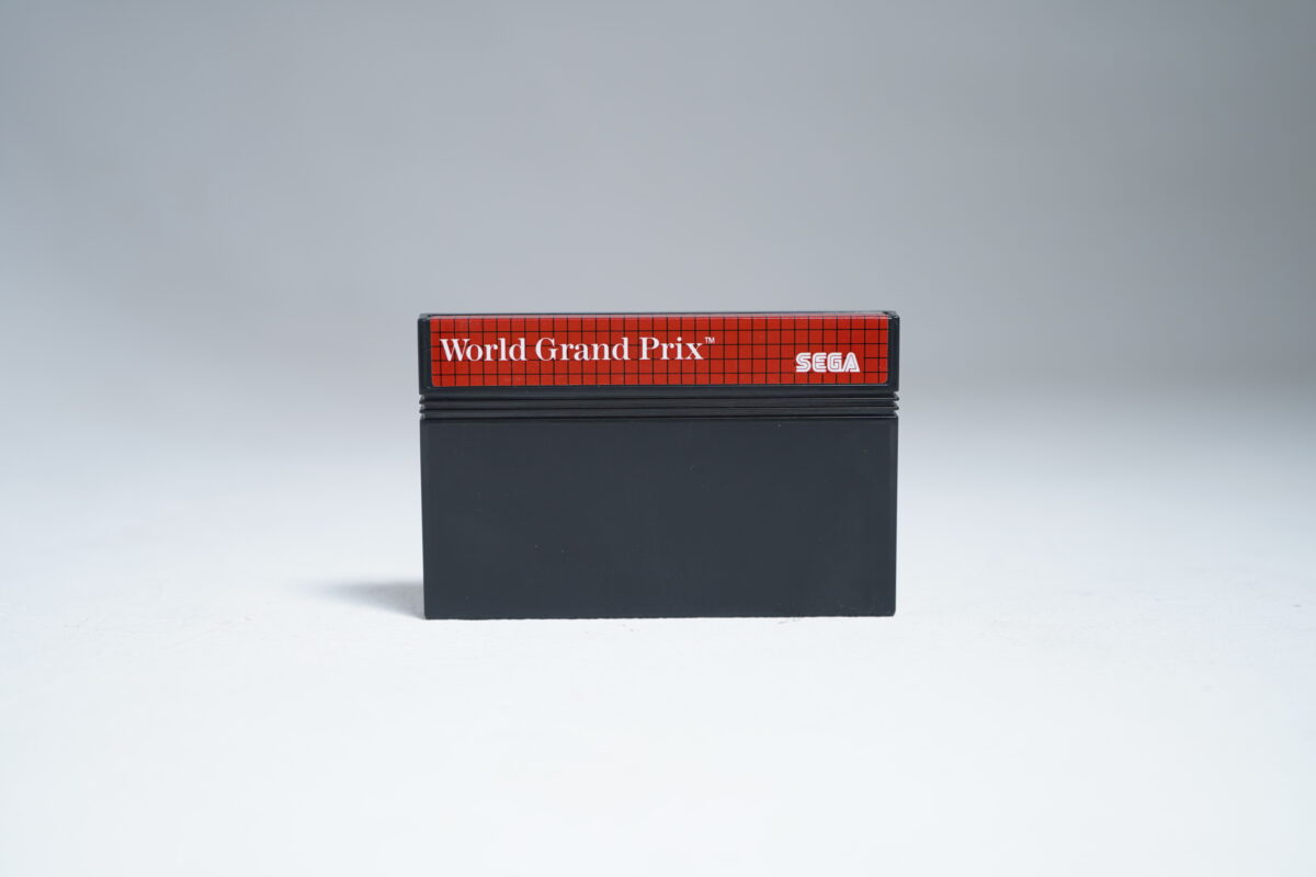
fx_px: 1791
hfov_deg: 40.3
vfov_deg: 27.5
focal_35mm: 49
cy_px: 438
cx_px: 658
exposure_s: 1/8
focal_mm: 49
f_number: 4.5
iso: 160
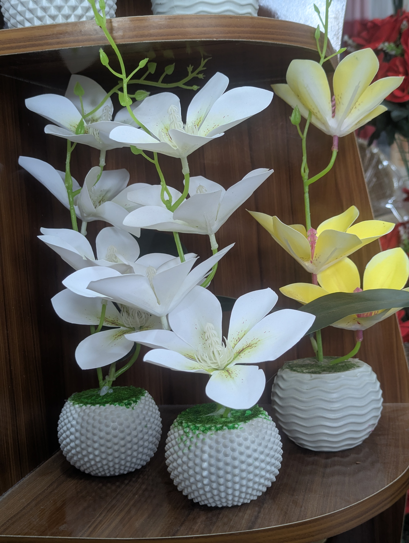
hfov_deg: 30.3
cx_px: 204
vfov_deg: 39.6
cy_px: 272
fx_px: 754
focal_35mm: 48
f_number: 1.85
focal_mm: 6.81
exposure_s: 1/50
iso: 79
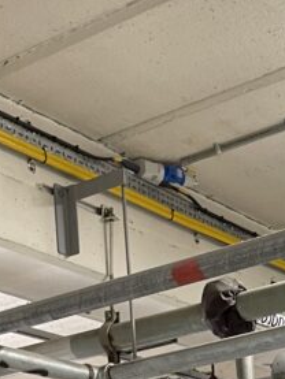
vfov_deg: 17.3
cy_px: 647
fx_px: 1053
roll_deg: +4.2
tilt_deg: -2.8
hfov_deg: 14.8
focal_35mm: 96
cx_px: 366
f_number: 1.6
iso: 200
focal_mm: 5.1
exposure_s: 1/50
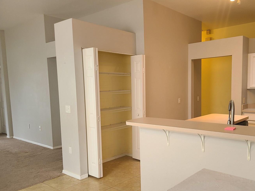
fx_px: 236
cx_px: 153
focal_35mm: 32
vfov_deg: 44.0
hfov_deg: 56.4
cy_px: 113
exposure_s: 1/60
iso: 100
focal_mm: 5.4
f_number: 1.8
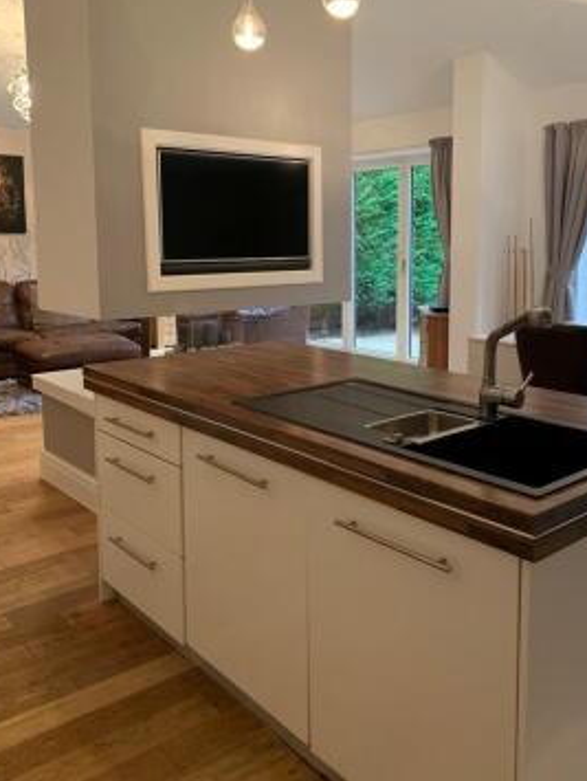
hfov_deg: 44.1
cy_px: 329
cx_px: 332
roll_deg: +0.3
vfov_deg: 56.5
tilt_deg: -6.4
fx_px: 722
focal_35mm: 32
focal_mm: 4.25
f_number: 1.8
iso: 250
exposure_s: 1/50
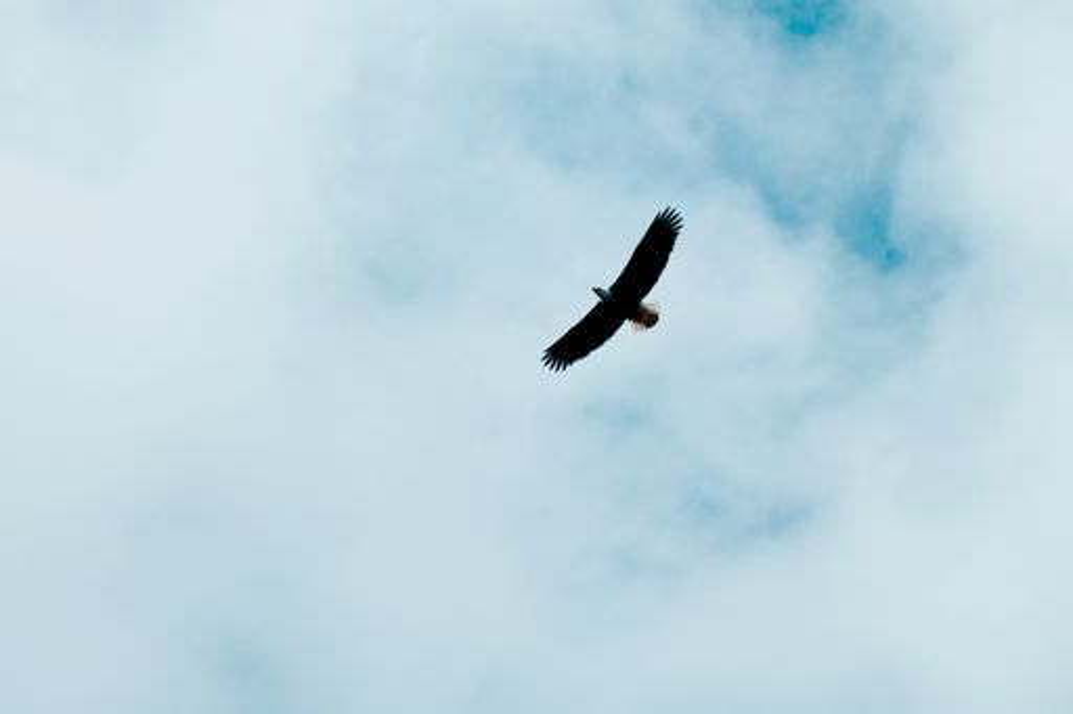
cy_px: 357
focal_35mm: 450
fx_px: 13407
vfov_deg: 3.1
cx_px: 536
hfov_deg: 4.6
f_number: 7.1
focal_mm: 300
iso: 200
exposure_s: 1/1600
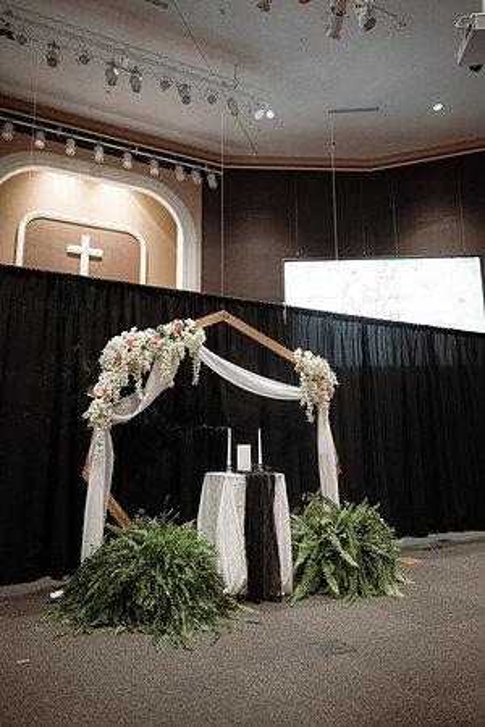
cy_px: 364
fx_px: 485
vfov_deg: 73.7
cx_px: 242
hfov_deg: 53.1
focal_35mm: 24
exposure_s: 1/400
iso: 2000
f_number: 2.2
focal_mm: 24
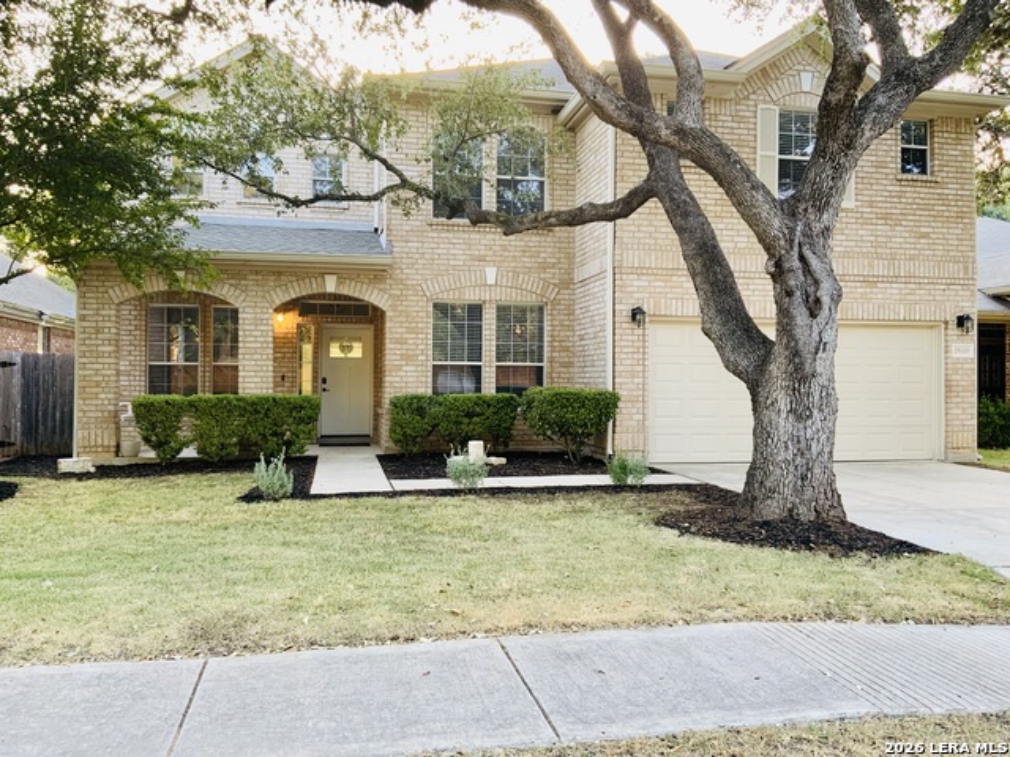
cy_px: 378
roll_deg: -0.7
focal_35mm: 29
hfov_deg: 61.7
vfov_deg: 48.2
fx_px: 846
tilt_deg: +0.0
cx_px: 505
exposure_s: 1/122
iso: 64
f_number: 1.8
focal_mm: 3
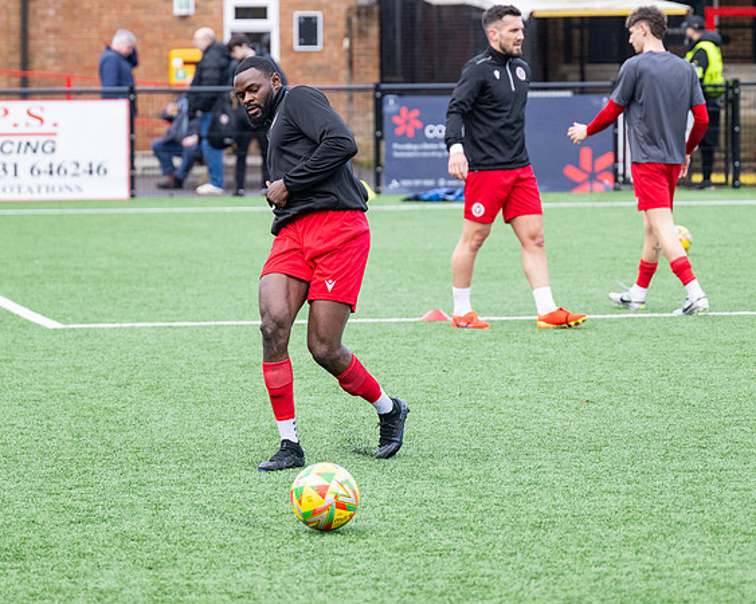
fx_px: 4510
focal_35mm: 202
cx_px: 373
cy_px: 247
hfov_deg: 9.6
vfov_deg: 7.7
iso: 800
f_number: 4
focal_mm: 140
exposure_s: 1/1250
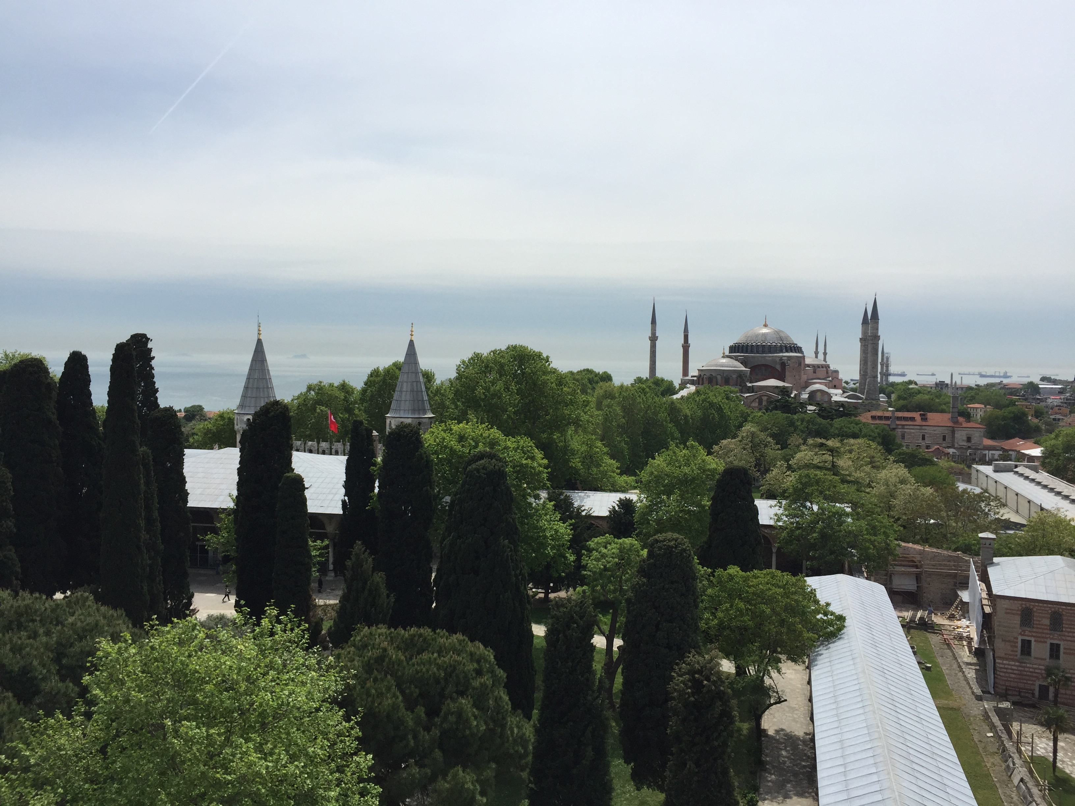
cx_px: 538
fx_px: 901
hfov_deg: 61.7
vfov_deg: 48.2
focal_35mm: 29
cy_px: 403
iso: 32
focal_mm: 4.15
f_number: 2.2
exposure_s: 1/3597
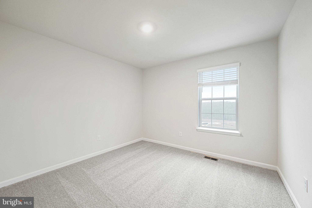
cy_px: 104
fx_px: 121
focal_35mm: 14
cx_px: 156
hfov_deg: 104.3
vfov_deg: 81.2
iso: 400
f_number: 8
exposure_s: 1/13
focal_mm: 14
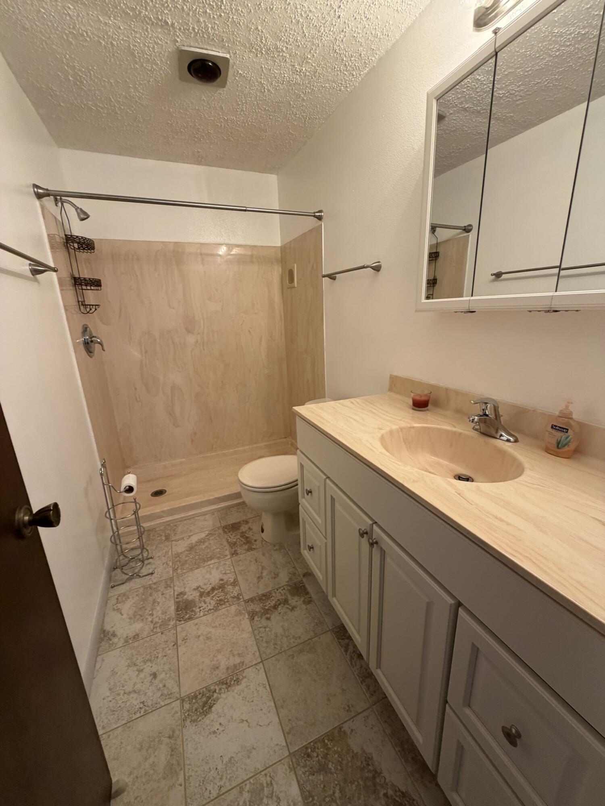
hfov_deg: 85.7
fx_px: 326
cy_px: 403
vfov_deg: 102.1
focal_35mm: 14
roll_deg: +1.7
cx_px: 302
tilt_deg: -16.2
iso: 250
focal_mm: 2.22
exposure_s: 1/60
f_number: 2.2
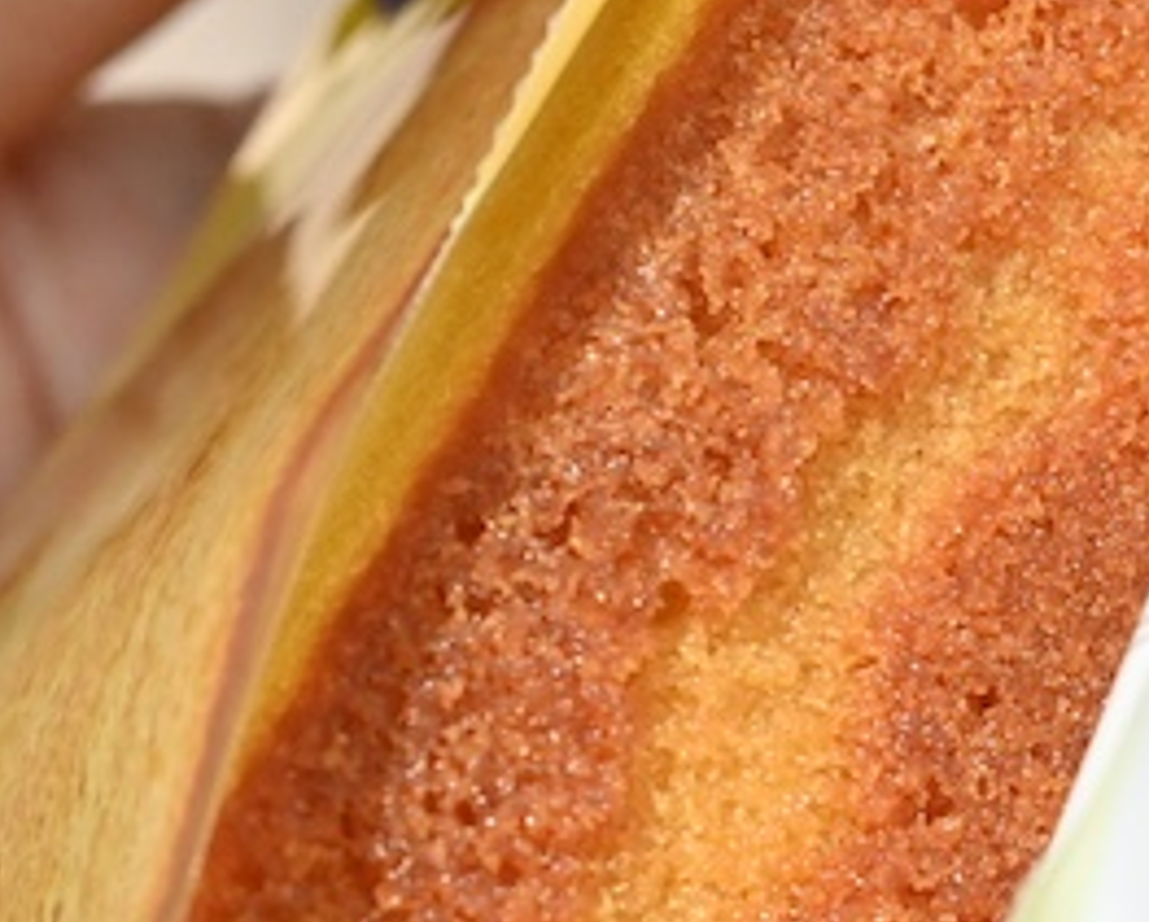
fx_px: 7285
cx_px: 1188
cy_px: 317
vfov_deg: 7.2
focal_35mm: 214
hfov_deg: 9.0
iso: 3200
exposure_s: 1/250
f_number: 11
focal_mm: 60
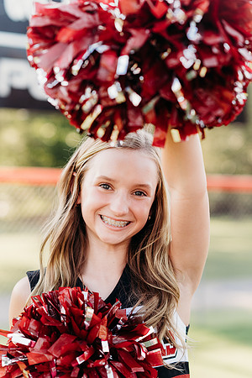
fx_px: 892
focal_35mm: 85
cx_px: 126
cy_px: 189
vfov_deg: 23.9
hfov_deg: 16.1
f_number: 2.8
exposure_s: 1/500
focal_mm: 85
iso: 200
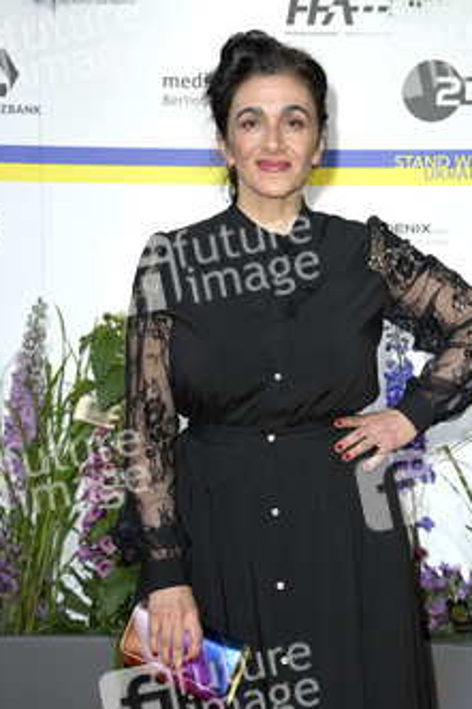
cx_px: 271
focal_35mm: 94
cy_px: 374
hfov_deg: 14.5
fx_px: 1850
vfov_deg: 21.7
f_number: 6.3
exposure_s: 1/250
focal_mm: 78
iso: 640
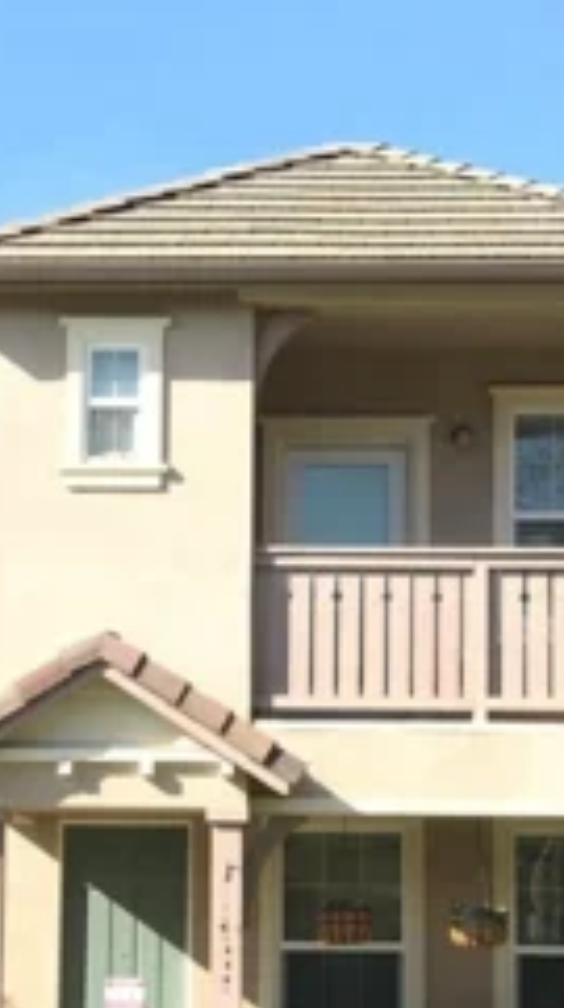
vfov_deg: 29.3
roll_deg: -1.3
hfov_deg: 16.9
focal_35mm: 71
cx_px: 213
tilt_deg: +6.2
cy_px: 765
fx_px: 1894
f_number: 1.8
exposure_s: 1/1312
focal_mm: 3.99
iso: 20
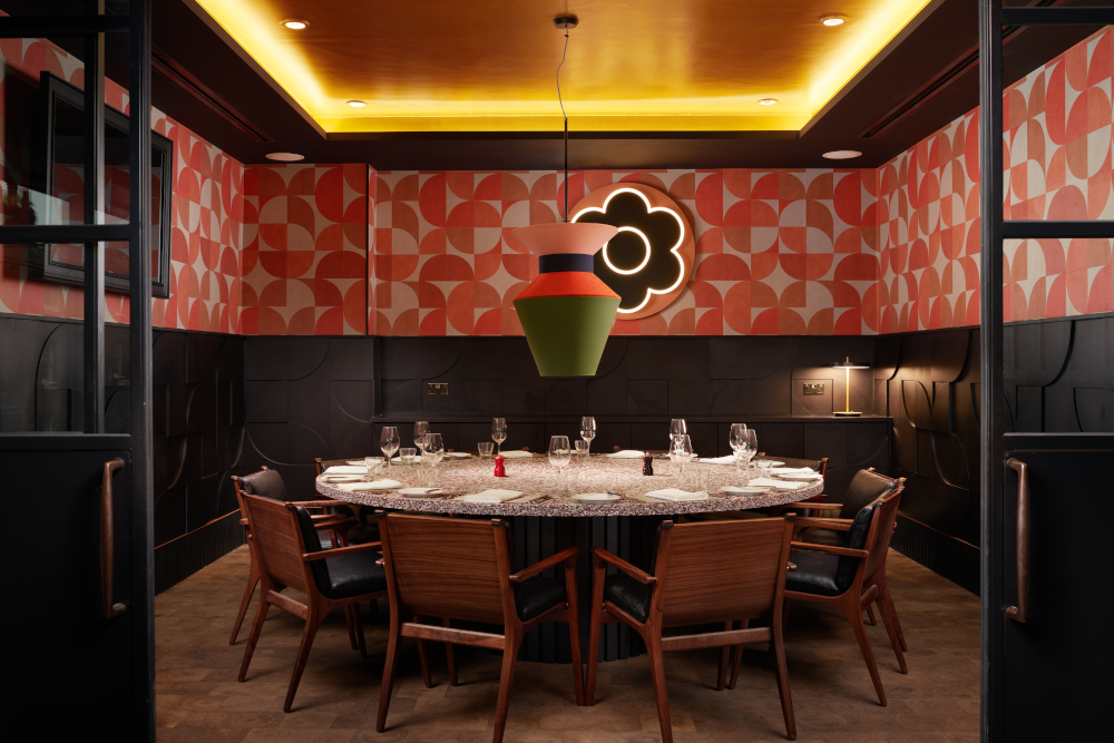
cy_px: 372
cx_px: 557
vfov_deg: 37.9
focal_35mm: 35
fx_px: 1083
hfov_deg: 54.4
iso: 100
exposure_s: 1/250
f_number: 11
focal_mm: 35
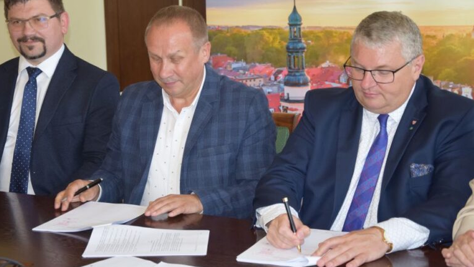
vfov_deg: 15.3
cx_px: 236
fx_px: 993
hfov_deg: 26.8
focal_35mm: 79
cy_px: 119
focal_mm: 50
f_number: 5
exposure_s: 1/60
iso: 800
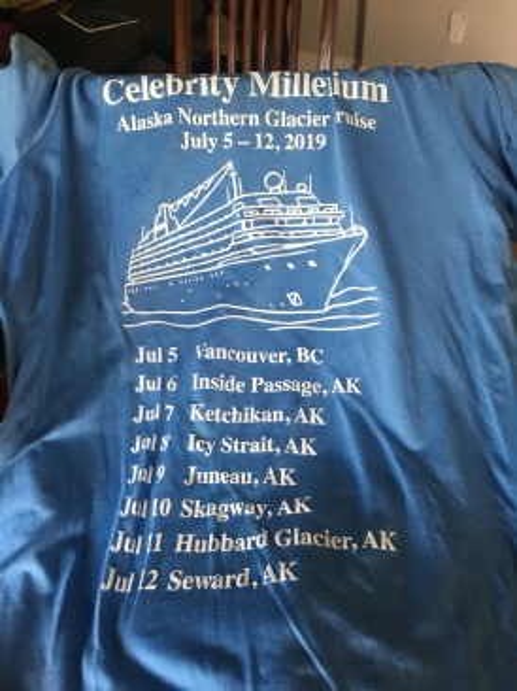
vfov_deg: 61.7
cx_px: 258
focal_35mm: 29
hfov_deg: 48.2
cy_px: 346
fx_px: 578
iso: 80
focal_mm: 4.15
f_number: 2.2
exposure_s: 1/30
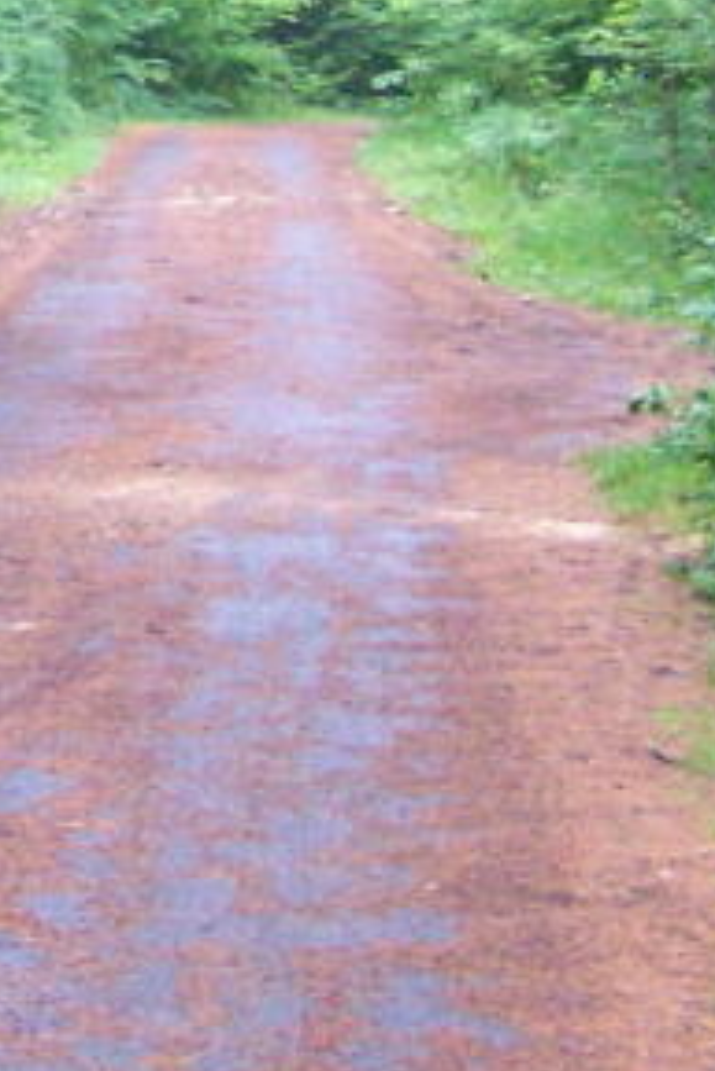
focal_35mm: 140
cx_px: -656
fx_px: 4166
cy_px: 19
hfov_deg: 9.3
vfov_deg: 14.4
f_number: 2.8
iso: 400
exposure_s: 1/250
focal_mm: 6.3
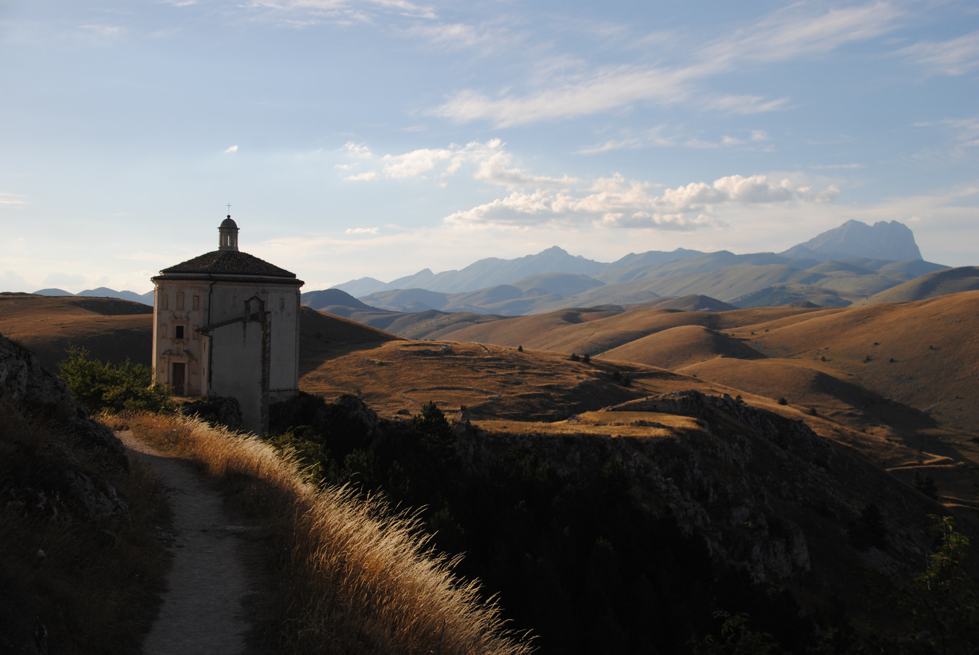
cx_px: 490
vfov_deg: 28.2
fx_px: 1307
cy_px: 328
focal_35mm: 48
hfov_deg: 41.1
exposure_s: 1/640
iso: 100
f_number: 6.3
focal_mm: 32
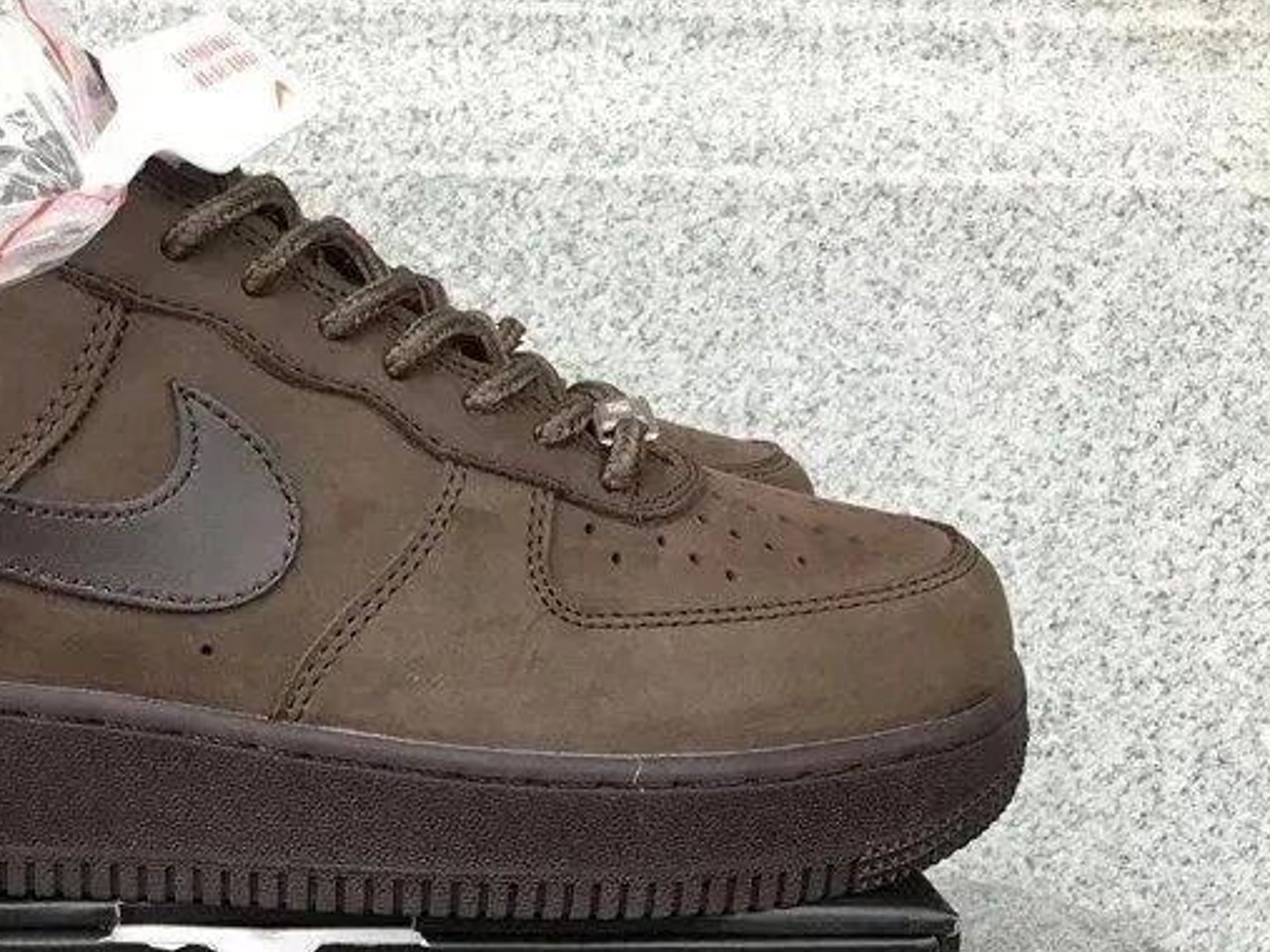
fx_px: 2017
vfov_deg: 25.9
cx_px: 228
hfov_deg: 33.8
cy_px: 818
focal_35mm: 55
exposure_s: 1/100
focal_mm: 3.3
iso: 40
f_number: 2.4
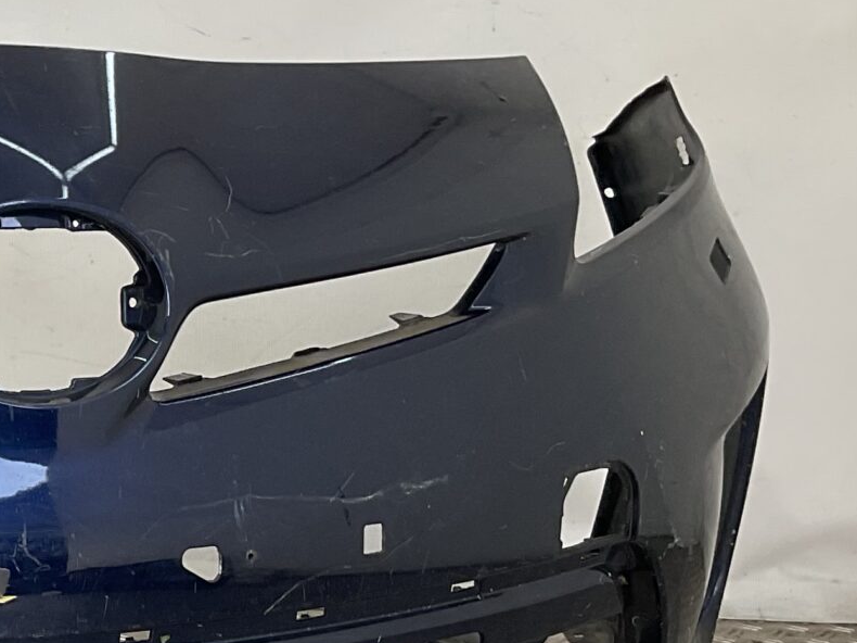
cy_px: 341
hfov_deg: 18.8
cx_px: -368
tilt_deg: -9.6
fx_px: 2326
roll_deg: -1.5
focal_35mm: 94
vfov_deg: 15.7
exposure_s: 1/276
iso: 16
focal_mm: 3
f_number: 1.8
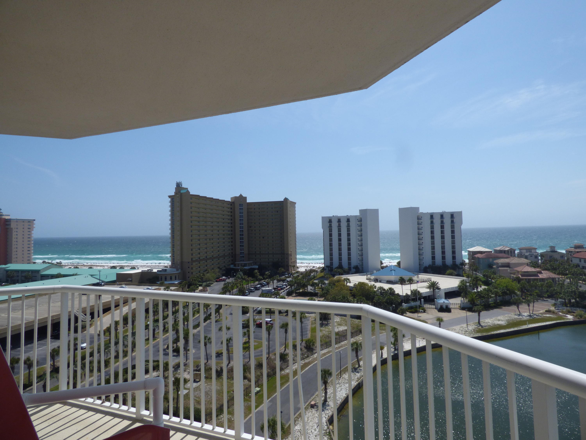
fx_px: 339
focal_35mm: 20
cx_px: 293
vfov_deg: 66.0
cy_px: 220
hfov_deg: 81.7
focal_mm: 3.58
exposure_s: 1/1600
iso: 100
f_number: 4
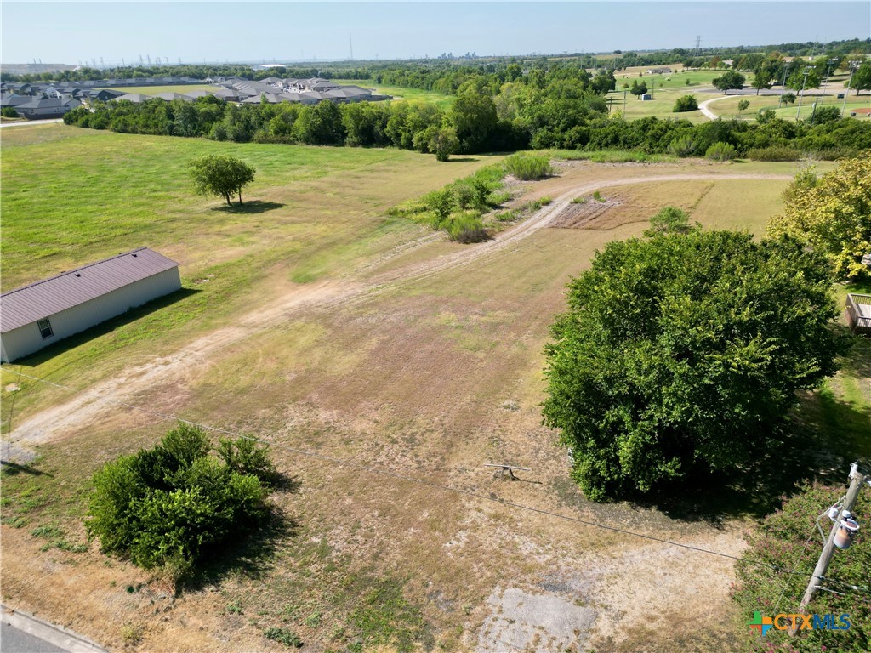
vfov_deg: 56.8
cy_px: 326
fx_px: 604
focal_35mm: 24
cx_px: 436
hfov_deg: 71.6
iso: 130
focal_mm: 6.72
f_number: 1.7
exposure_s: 1/2500
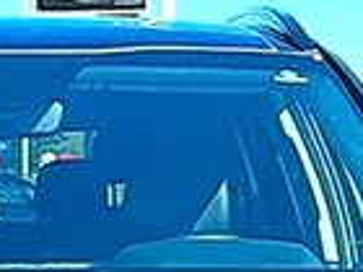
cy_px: 610
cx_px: 5
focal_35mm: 195
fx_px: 2045
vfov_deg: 7.2
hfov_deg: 10.1
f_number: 1.78
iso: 80
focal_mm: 6.86
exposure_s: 1/1477
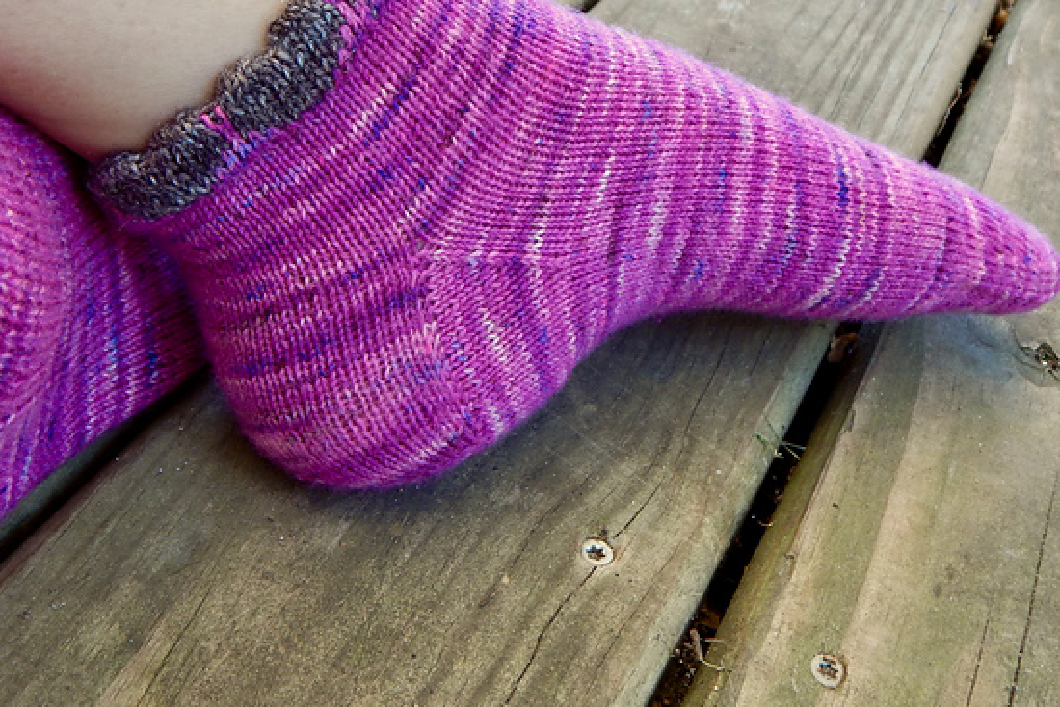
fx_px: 1355
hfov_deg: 42.6
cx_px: 445
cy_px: 264
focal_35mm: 46
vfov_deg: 29.1
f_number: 3.4
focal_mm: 6.8
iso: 140
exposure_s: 1/30
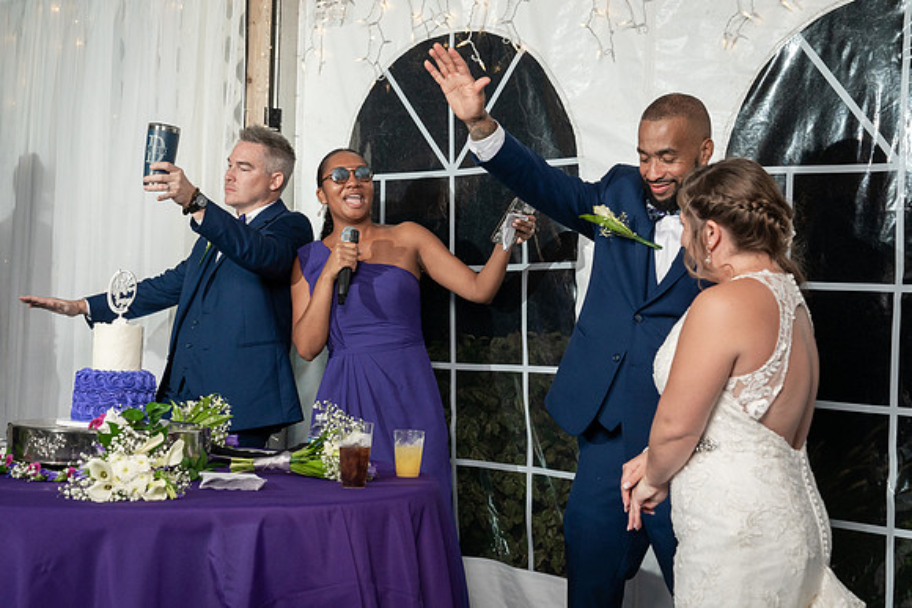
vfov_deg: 25.5
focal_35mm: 53
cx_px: 471
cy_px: 305
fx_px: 1343
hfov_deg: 37.5
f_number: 5.6
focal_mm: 50
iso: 1600
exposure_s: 1/200
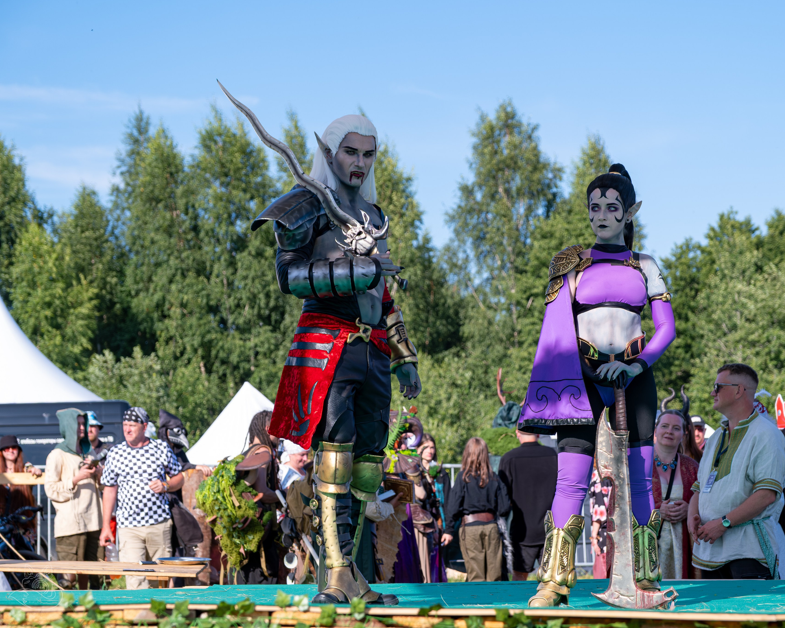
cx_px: 454
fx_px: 2300
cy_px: 318
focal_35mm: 99
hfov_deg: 19.4
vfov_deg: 15.5
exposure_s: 1/800
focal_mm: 55
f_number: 4
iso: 160
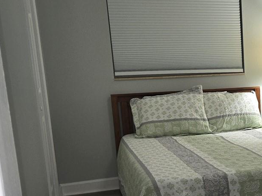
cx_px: 259
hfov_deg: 30.1
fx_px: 454
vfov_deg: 24.2
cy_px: 140
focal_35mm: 60
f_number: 1.8
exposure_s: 1/30
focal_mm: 5.4
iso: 100
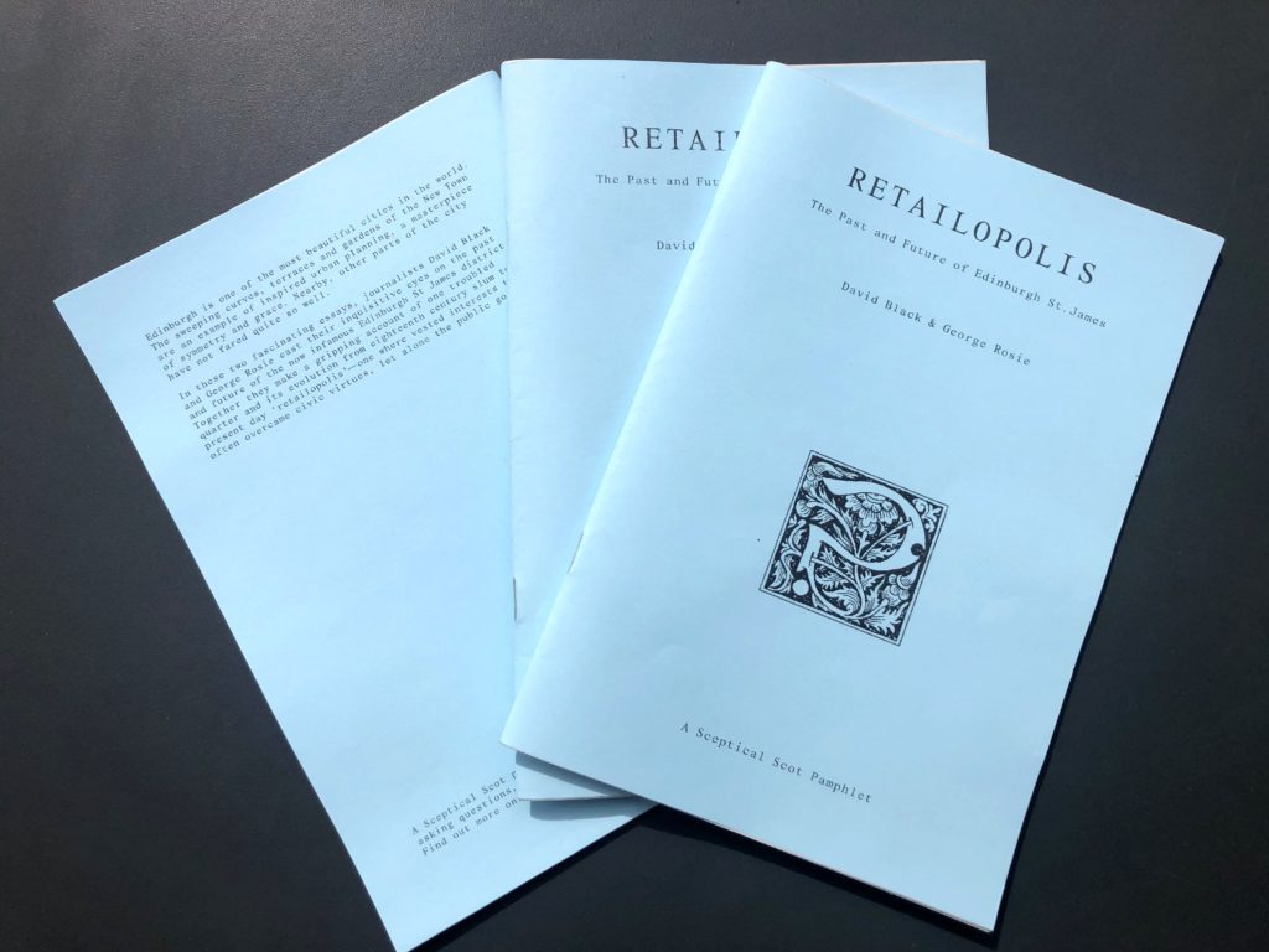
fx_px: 1026
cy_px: 476
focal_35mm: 28
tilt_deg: -85.0
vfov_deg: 49.7
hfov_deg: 63.4
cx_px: 634
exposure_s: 1/2825
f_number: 1.8
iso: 20
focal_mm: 3.99
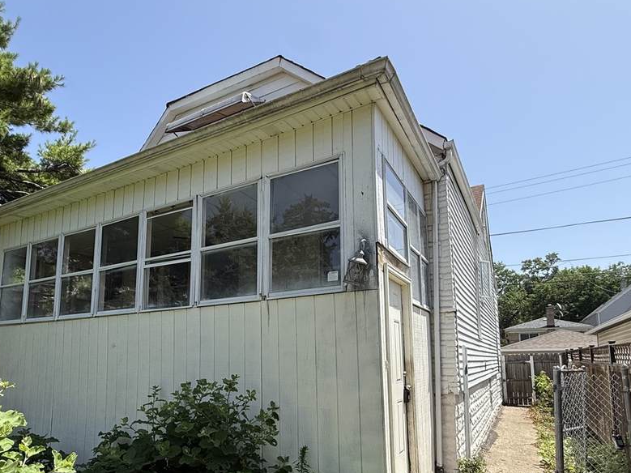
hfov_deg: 73.6
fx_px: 419
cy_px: 314
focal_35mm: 23
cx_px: 272
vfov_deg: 57.6
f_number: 2.2
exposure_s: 1/1167
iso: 50
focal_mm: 2.22
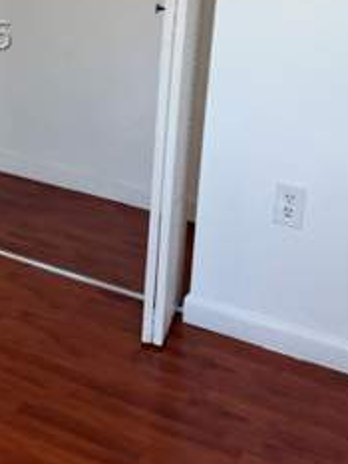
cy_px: 36
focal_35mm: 66
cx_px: -36
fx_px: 884
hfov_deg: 21.2
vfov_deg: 28.1
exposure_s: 1/60
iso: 320
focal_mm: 6.76
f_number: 1.78
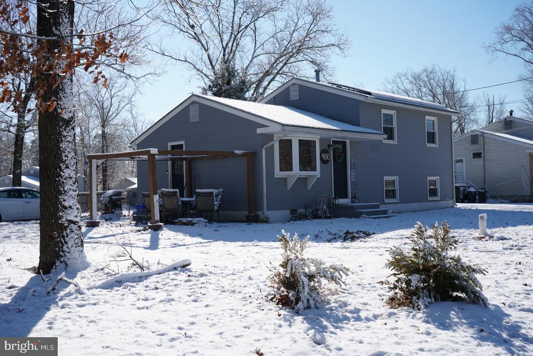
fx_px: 548
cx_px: 266
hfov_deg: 51.9
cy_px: 178
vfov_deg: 36.0
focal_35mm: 37
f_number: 8
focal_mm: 37
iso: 100
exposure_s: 1/400
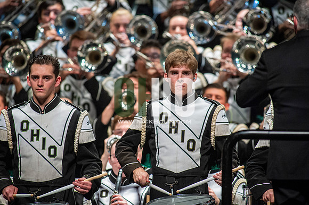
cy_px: 102
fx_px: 5147
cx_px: 154
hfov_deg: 3.4
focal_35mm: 600
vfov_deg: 2.3
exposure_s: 1/400
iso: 5000
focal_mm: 600
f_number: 5.6
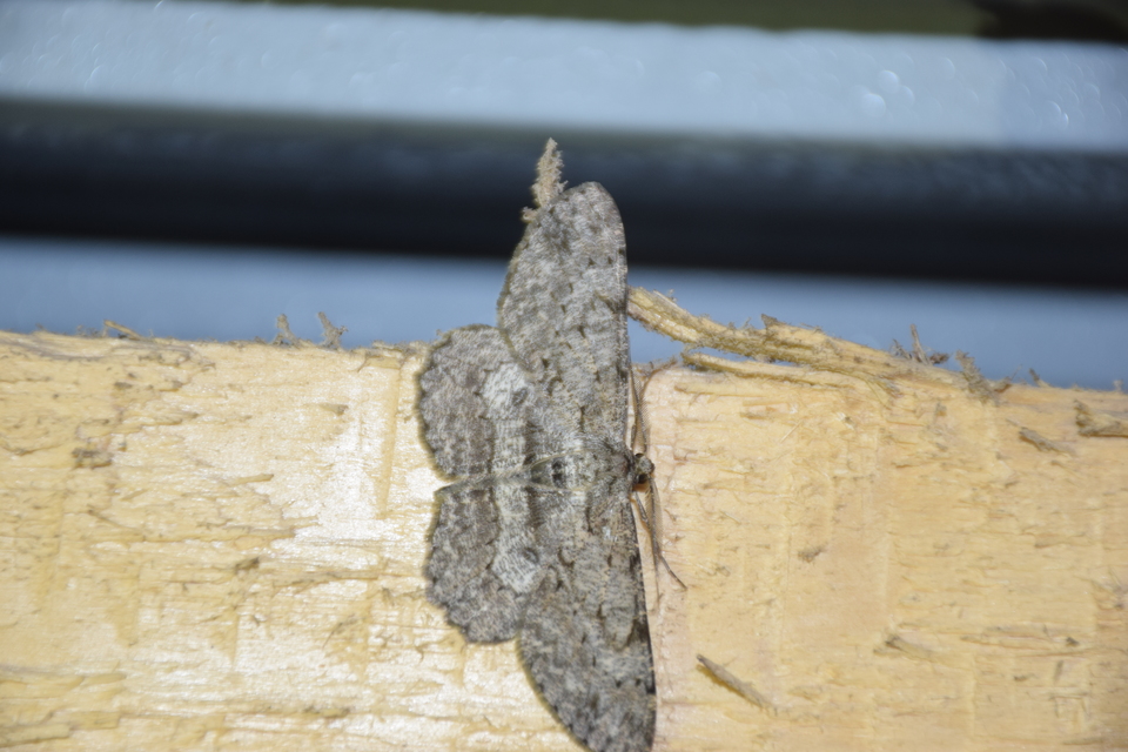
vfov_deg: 6.5
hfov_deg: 9.8
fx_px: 6579
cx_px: 564
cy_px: 376
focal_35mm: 210
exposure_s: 1/60
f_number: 6.3
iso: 400
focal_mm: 140
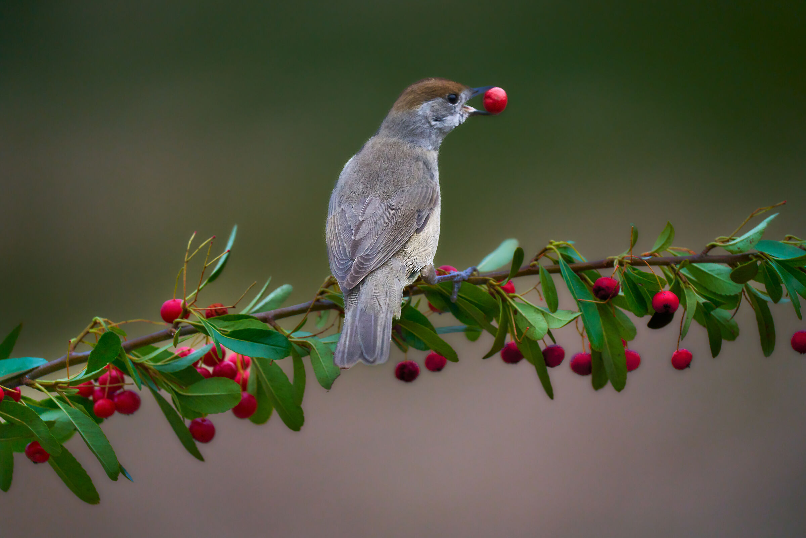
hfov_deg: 3.4
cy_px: 269
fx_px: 13432
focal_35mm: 600
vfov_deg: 2.3
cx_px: 403
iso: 3200
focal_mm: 600
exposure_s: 1/400
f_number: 6.3
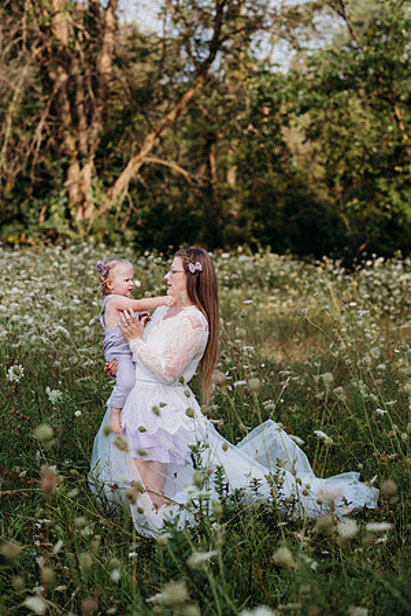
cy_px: 308
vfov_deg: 23.9
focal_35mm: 85
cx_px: 206
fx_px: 1456
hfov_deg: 16.1
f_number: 3.5
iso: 250
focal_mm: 85
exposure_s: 1/1250
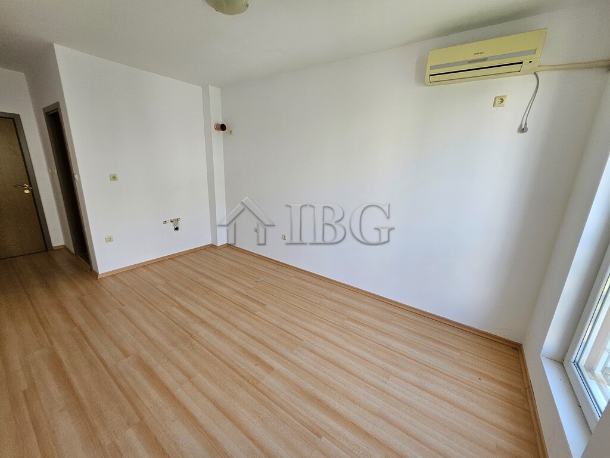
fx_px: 229
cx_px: 305
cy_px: 229
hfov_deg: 106.2
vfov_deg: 89.9
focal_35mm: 13
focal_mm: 1.7
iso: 40
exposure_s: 1/50
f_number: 2.2
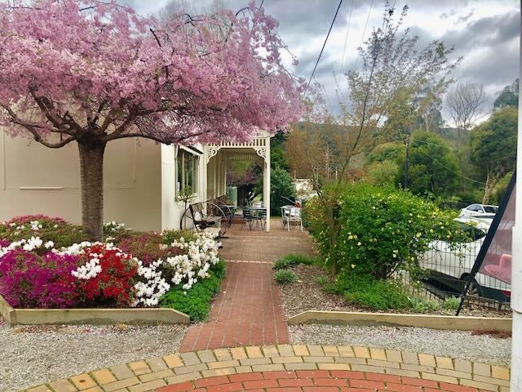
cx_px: 261
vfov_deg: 49.7
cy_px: 196
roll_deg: +0.5
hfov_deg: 63.4
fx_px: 422
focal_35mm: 28
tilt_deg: -2.3
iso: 20
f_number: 1.8
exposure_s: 1/206
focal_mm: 4
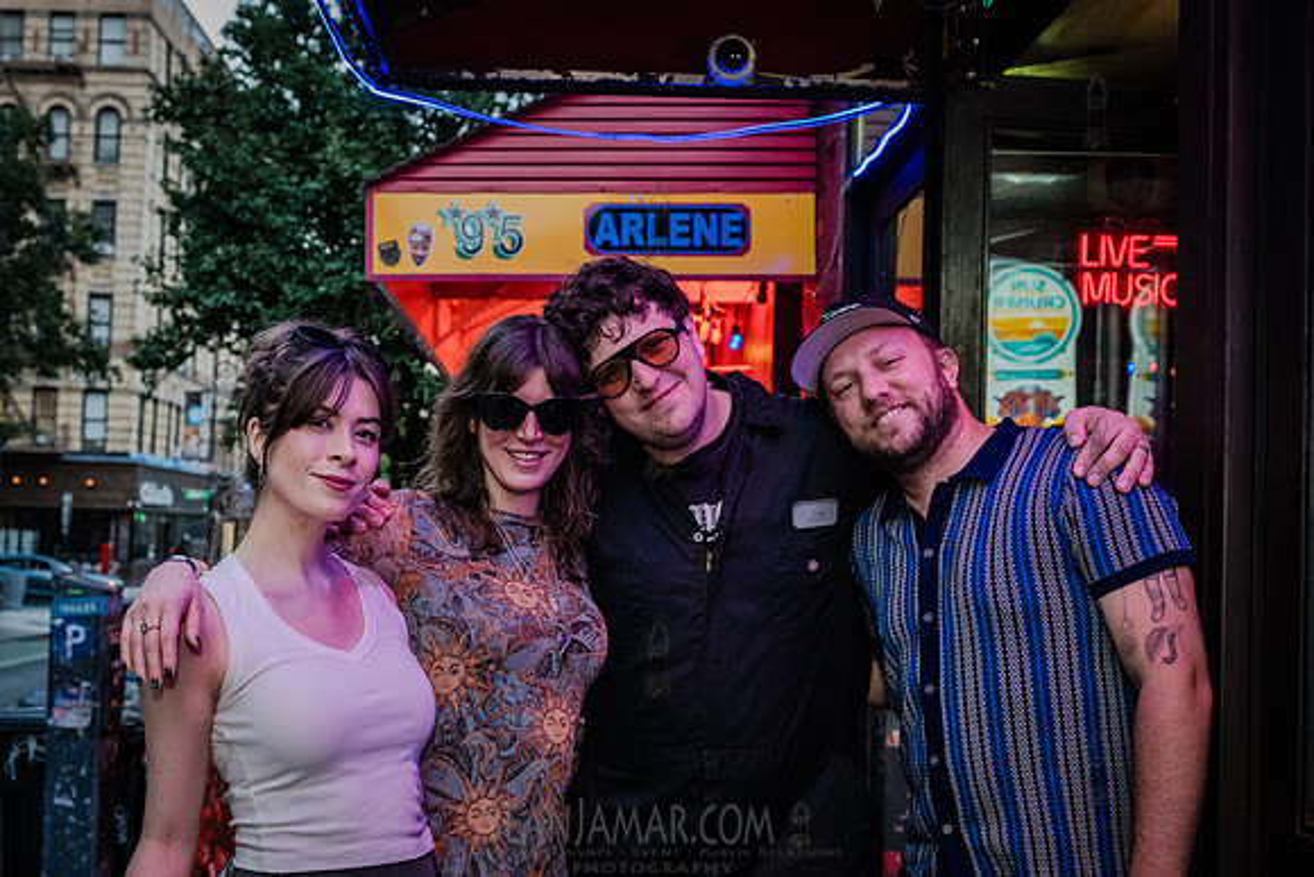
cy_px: 463
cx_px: 519
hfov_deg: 45.4
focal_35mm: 43
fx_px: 1560
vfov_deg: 31.4
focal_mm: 35
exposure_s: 1/250
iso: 5000
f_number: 4.5
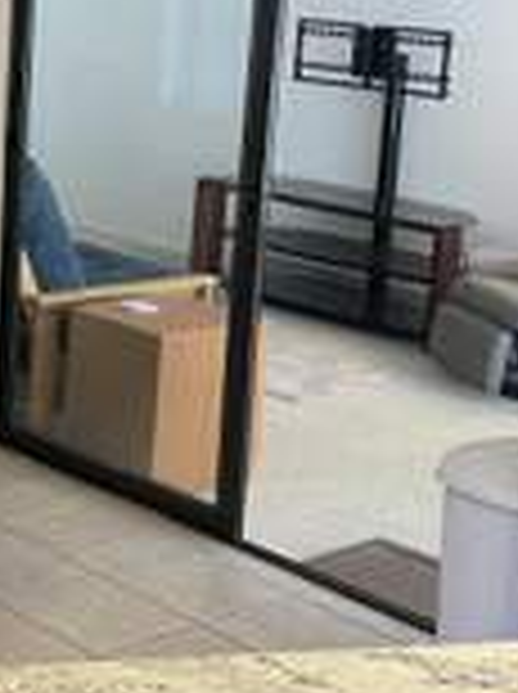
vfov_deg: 24.0
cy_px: 196
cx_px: -239
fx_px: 1621
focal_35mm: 81
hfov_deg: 16.6
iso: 160
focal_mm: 4.2
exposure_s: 1/60
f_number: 1.6
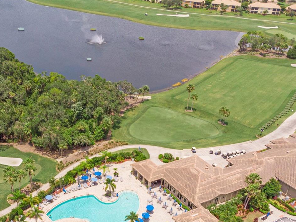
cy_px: 181
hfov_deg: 45.1
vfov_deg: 34.0
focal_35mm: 41
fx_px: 351
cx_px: 100
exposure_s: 1/1700
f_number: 2.8
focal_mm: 4.5
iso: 100
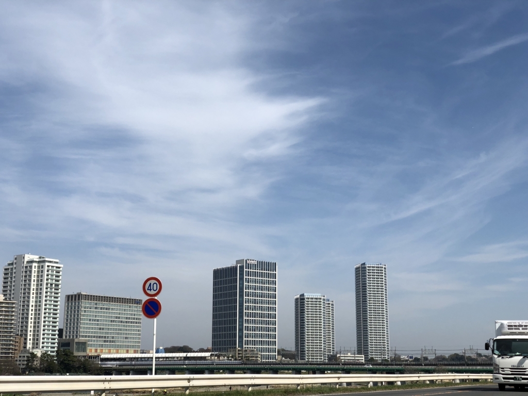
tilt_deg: +13.1
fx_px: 793
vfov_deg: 28.0
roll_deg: +0.2
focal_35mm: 52
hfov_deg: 36.8
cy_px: 198
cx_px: 264
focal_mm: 6
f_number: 2.4
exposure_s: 1/2208
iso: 16
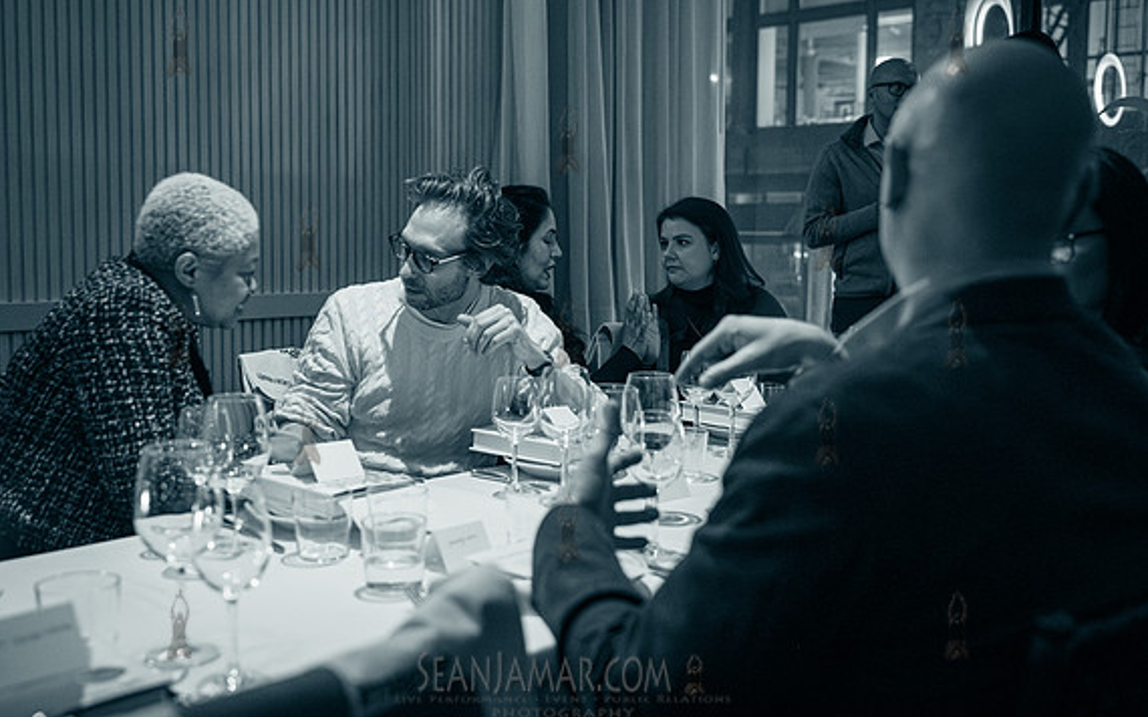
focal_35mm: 38
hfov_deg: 51.5
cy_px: 332
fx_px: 1189
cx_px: 550
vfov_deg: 33.6
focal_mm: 35
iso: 16000
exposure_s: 1/160
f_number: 2.8
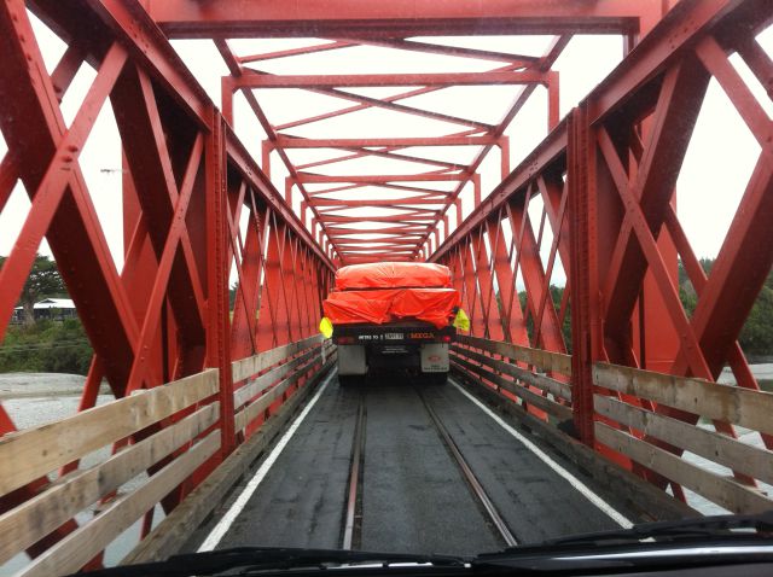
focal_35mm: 35
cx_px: 386
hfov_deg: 52.7
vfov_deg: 40.6
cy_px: 288
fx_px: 780
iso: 80
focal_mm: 3.85
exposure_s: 1/155
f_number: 2.8
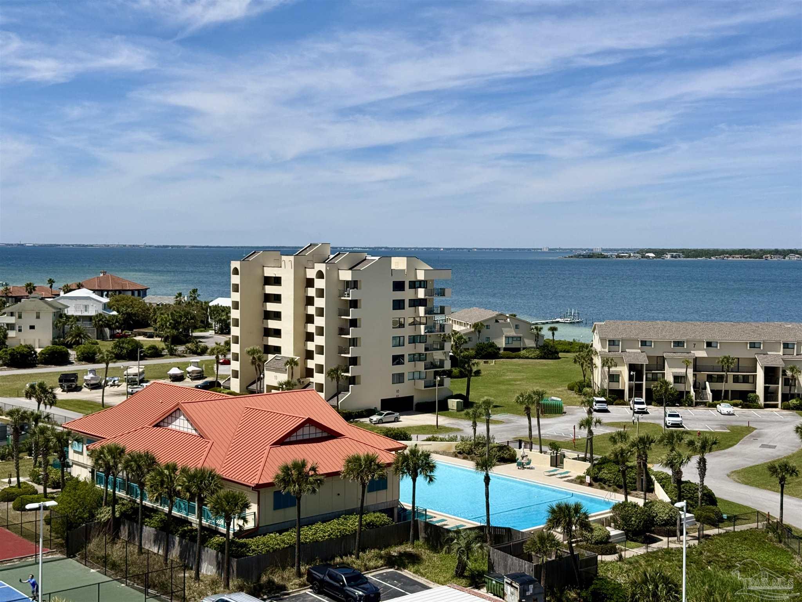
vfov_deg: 30.3
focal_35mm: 48
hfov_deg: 39.7
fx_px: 1112
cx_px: 401
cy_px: 301
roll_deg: -0.4
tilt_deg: -2.3
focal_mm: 6.76
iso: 64
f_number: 1.78
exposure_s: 1/8772
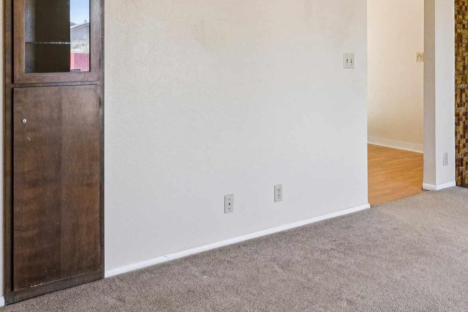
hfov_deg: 48.4
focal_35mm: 40
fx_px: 520
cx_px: 249
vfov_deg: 32.2
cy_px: 51
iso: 400
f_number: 13
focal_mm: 15.4
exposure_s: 1/10
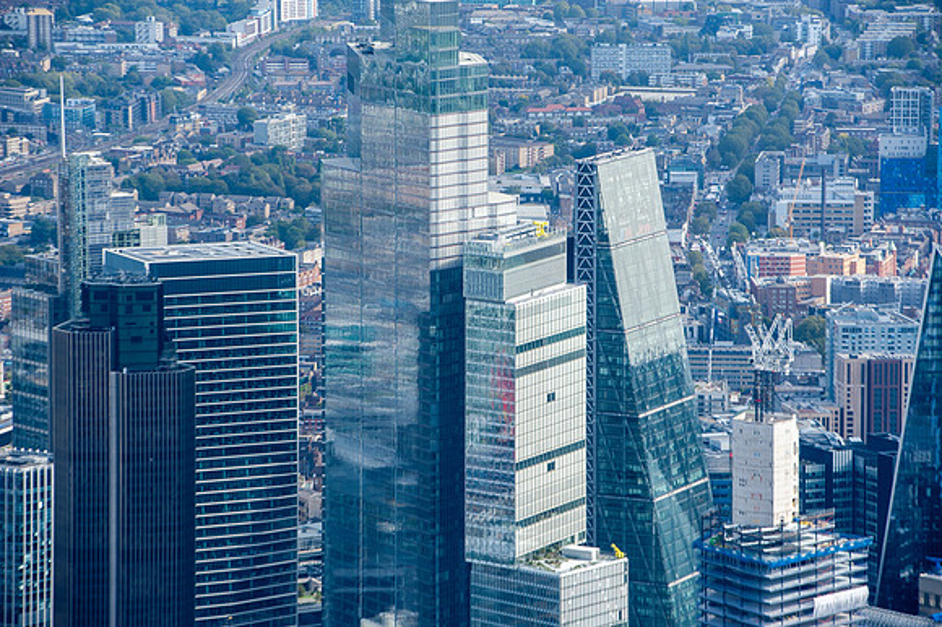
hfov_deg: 10.2
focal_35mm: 201
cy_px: 314
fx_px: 5259
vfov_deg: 6.8
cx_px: 471
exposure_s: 1/250
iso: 200
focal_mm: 195
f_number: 8
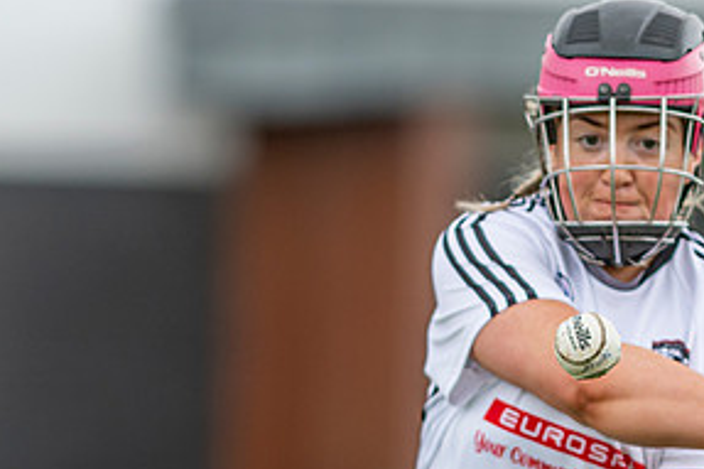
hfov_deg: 1.7
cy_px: 500
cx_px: 491
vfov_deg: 1.2
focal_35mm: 1189
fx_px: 23237
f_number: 2.8
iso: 200
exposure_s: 1/1000
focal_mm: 300
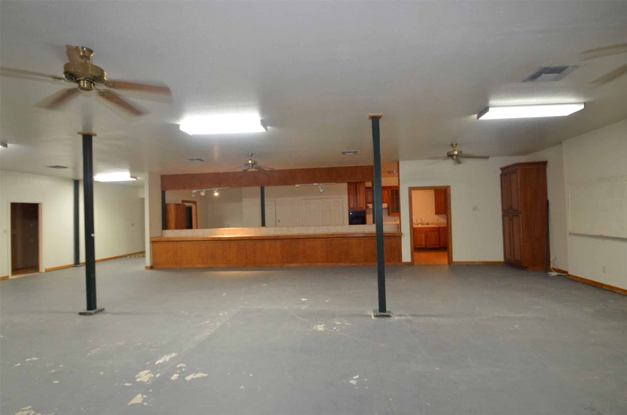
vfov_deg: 67.1
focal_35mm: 18
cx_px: 314
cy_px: 208
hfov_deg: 90.1
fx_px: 313
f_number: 4
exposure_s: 1/60
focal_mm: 12
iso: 800
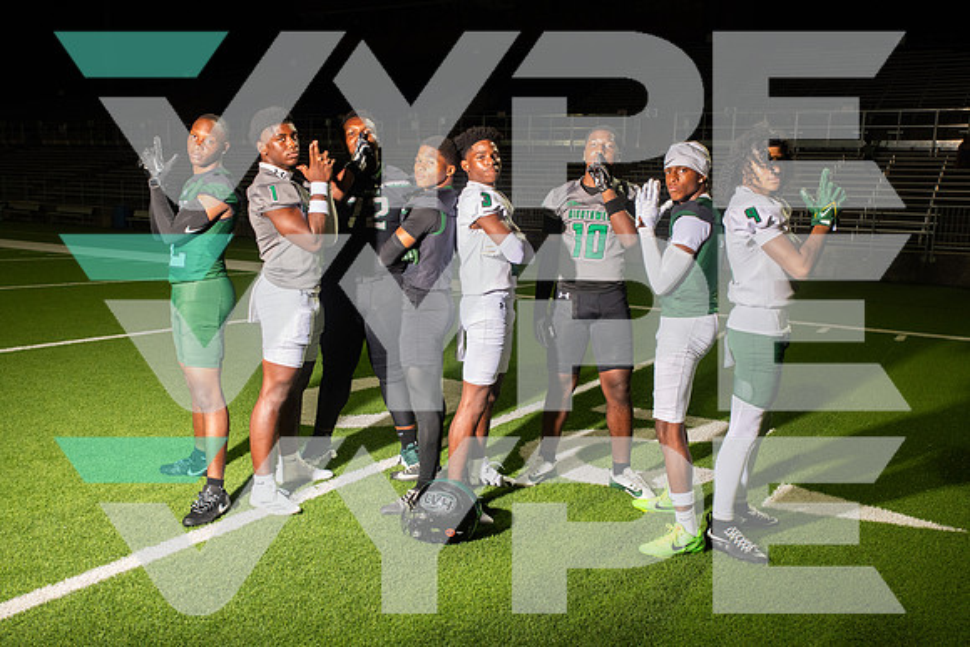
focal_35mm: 34
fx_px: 916
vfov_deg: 38.9
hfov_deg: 55.8
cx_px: 485
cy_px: 324
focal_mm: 34
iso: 1000
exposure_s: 1/400
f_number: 7.1
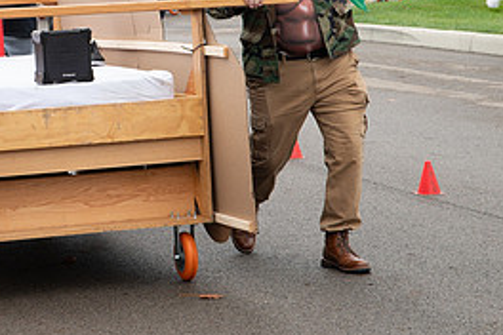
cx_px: 67
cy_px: 42
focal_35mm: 163
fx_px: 2277
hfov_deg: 12.5
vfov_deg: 8.4
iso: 640
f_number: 10
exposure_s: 1/200
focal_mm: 70
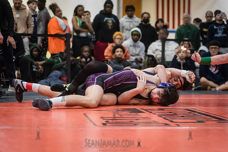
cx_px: 120
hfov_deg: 20.9
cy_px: 83
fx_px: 618
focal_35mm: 98
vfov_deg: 14.0
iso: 8000
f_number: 3.2
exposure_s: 1/500
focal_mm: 86
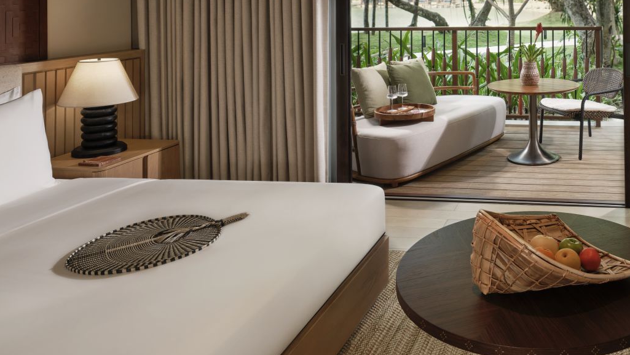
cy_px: -18
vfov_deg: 31.5
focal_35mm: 34
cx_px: 505
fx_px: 568
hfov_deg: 54.0
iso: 80
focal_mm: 20.3
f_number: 11
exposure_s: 1/5
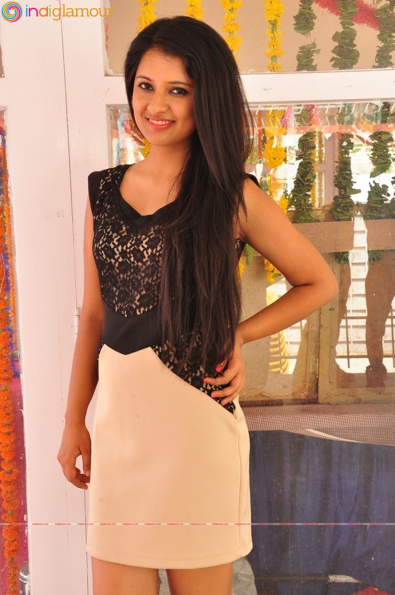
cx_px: 198
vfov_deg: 37.9
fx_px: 866
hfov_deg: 25.7
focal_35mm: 52
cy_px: 298
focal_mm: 35
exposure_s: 1/125
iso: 1250
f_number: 10
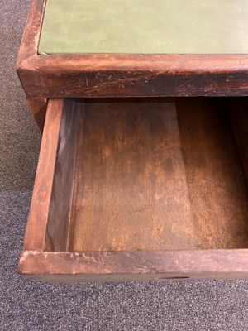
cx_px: 124
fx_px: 248
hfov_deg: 53.1
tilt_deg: -61.6
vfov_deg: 67.3
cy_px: 166
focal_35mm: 26
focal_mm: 4.25
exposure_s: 1/25
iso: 500
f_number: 1.8
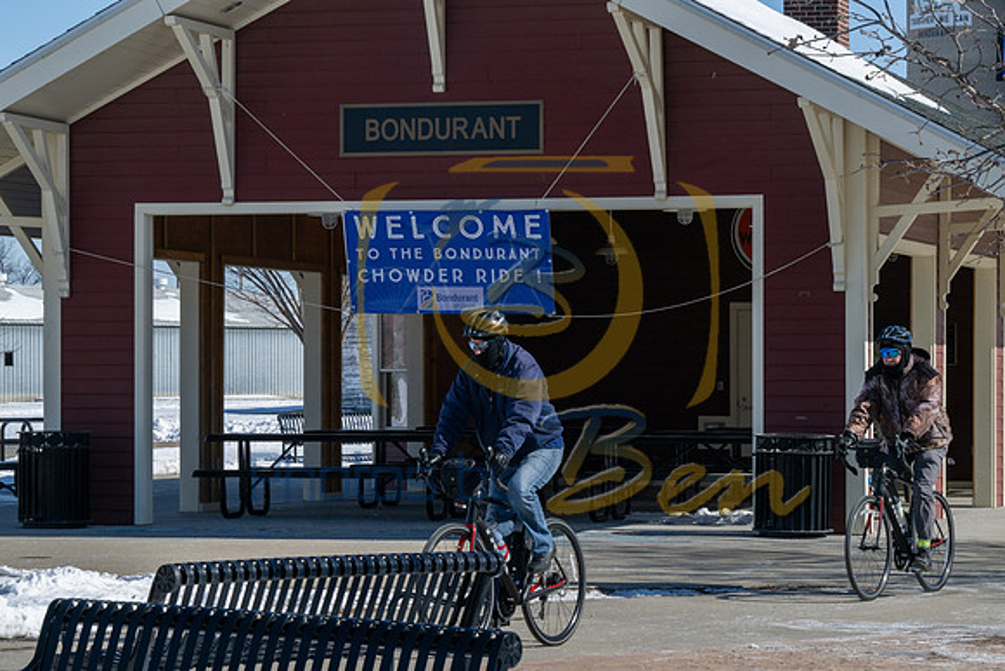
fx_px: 3769
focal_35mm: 135
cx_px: 502
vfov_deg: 10.2
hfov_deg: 15.2
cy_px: 336
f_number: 18
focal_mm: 135
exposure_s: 1/500
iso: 250
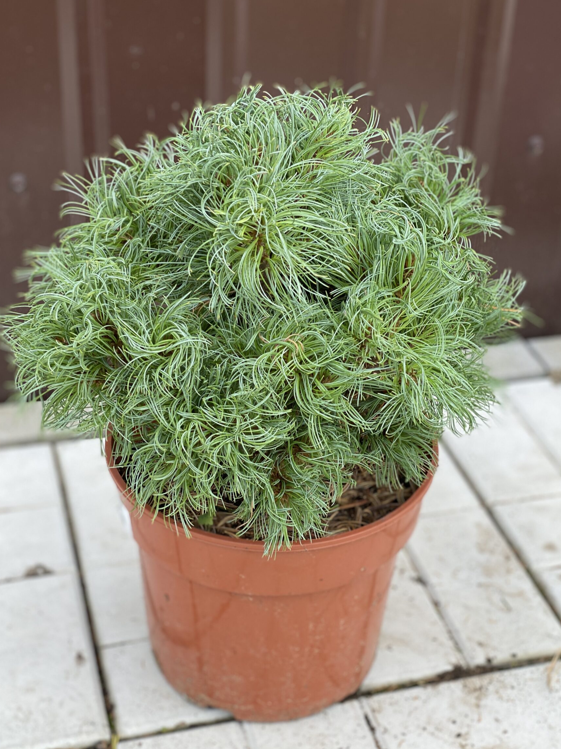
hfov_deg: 25.2
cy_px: 382
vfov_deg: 33.2
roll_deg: -2.2
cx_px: 272
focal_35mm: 58
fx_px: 1253
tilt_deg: -30.2
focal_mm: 6
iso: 20
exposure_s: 1/176
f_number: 2
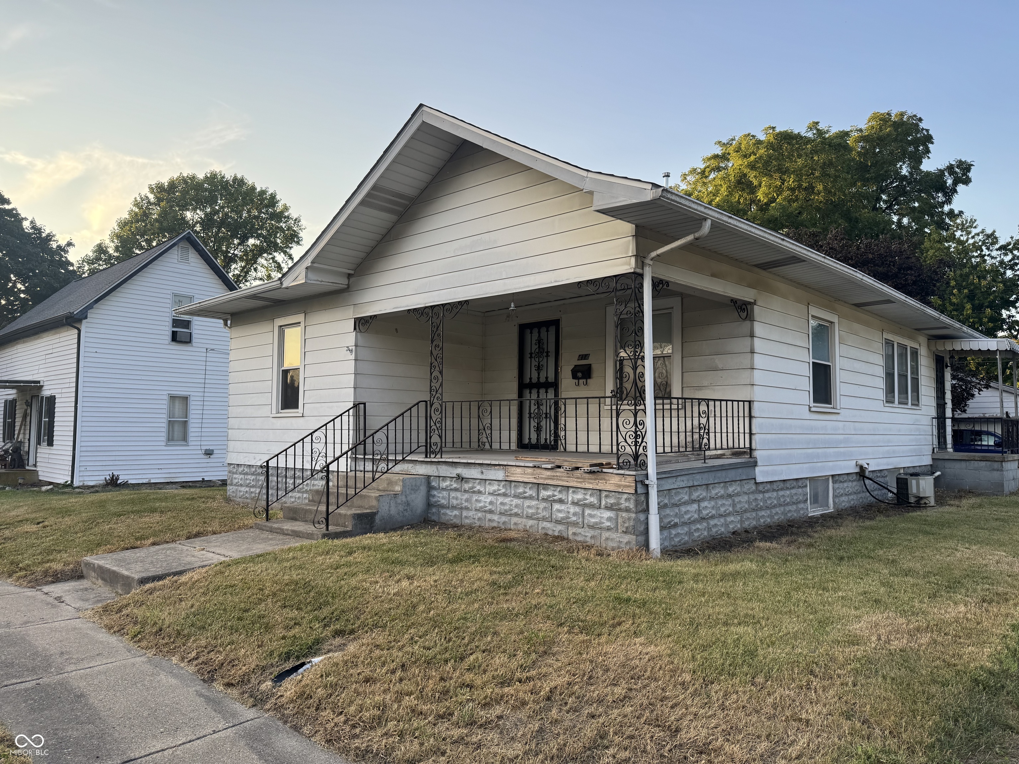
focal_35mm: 24
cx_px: 510
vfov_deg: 56.8
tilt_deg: +3.5
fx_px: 706
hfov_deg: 71.6
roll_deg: -1.3
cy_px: 382
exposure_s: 1/609
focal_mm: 6.76
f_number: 1.78
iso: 80
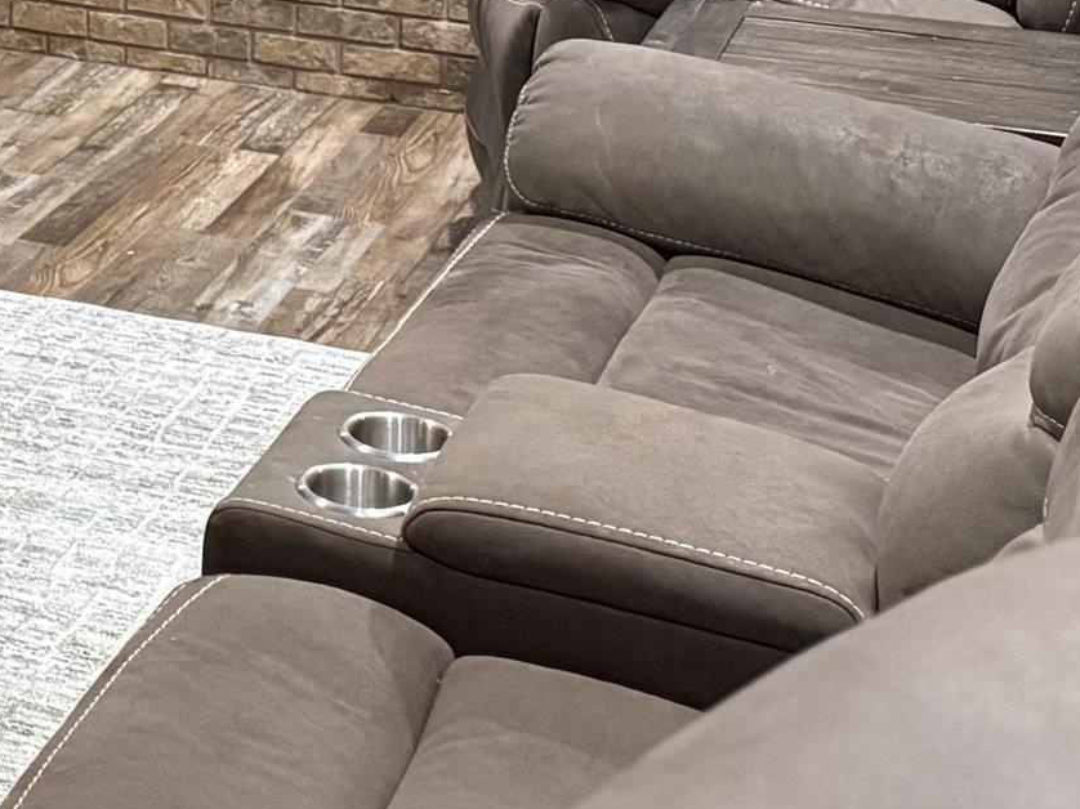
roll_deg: -0.3
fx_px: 2745
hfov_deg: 20.0
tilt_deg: +0.1
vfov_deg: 14.8
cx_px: -398
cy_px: -627
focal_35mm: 88
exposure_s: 1/60
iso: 800
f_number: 1.78
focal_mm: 6.76
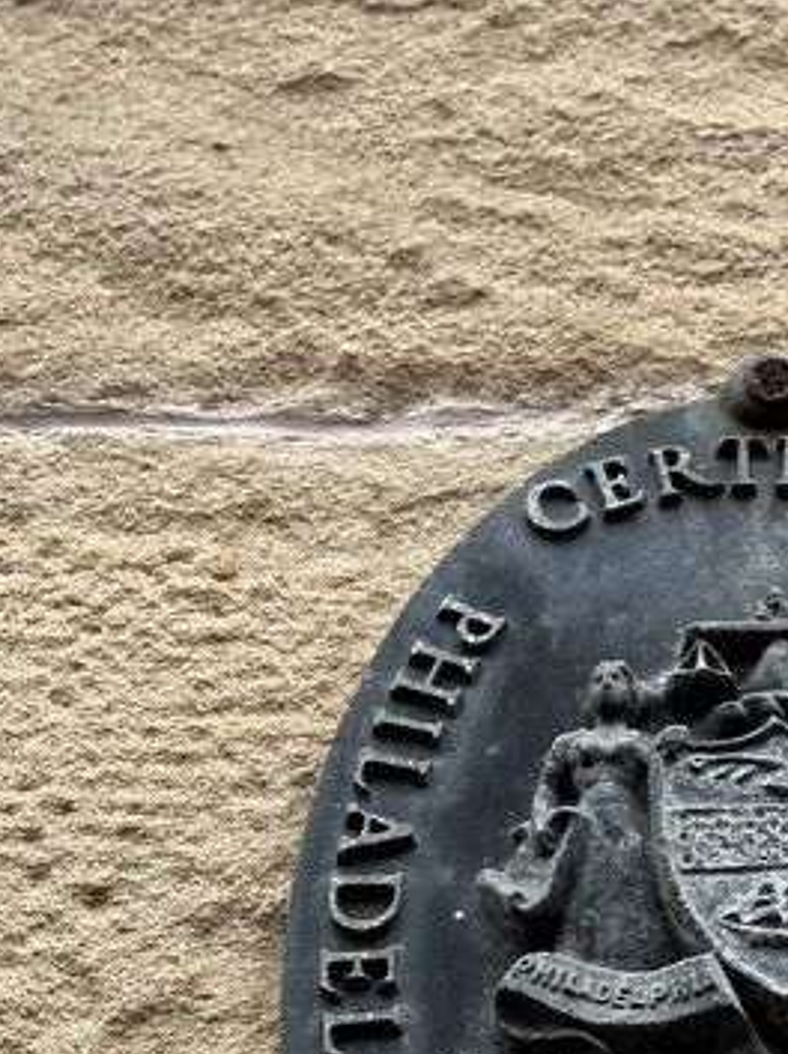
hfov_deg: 24.2
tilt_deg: +33.5
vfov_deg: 31.4
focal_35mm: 59
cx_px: 684
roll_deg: -0.1
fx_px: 1794
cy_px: 929
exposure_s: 1/122
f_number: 1.6
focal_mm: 5.1
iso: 40
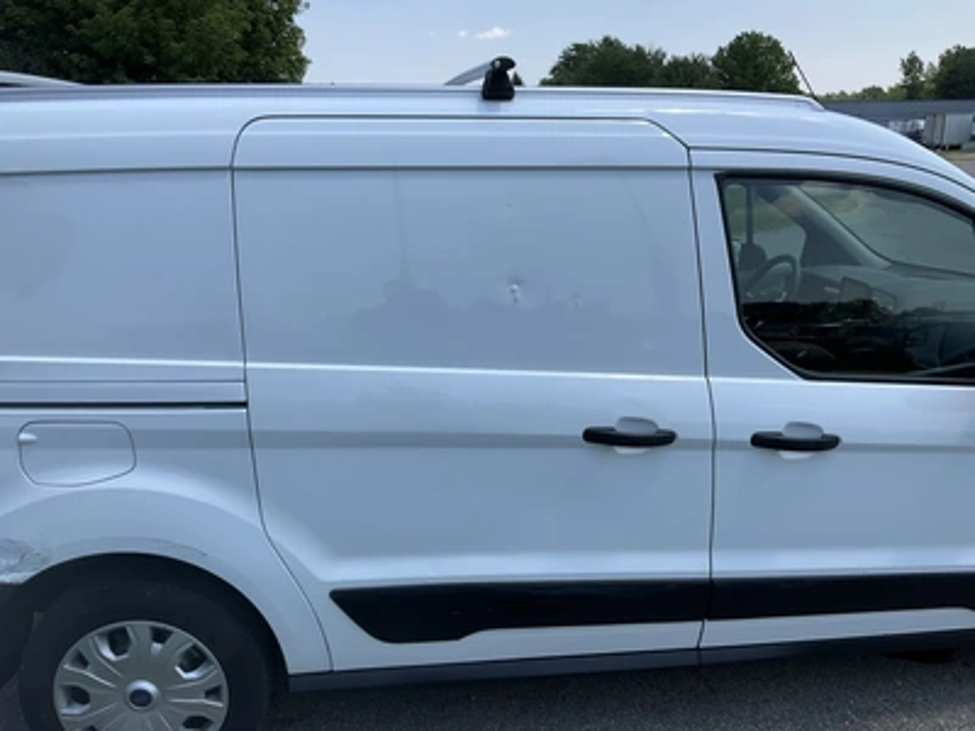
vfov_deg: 48.2
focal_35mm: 29
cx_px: 488
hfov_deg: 61.7
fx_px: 817
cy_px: 366
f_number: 1.8
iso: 25
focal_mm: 3
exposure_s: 1/1730
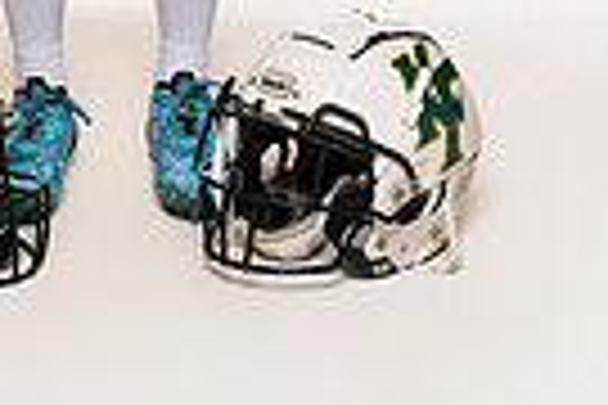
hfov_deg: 11.0
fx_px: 3158
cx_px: 99
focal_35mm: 187
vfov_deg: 7.0
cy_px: -508
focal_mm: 56
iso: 800
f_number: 7.1
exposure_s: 1/320
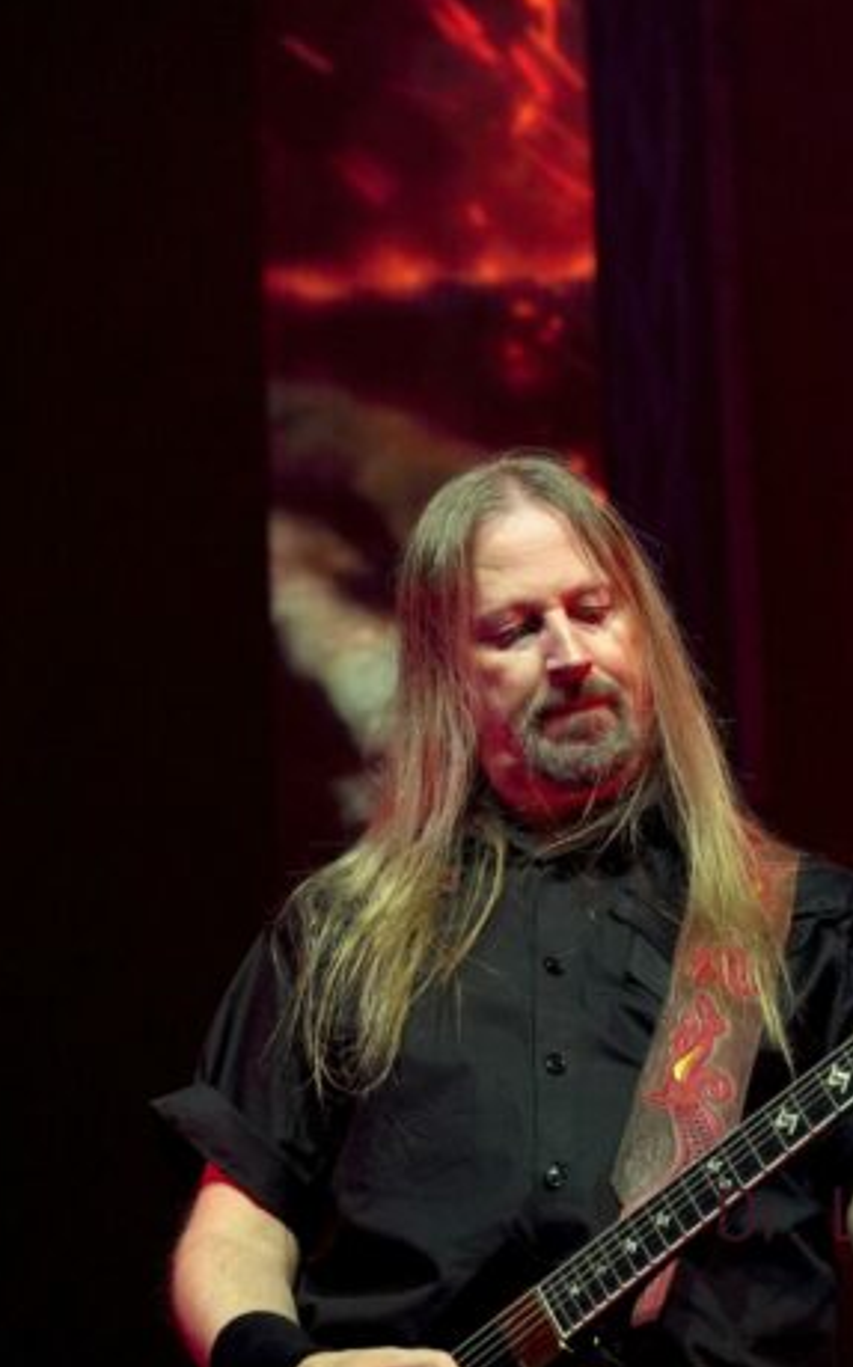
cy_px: 710
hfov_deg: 5.5
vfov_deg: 8.7
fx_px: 8938
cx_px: 523
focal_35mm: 240
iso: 2000
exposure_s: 1/160
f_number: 5.6
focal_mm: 94
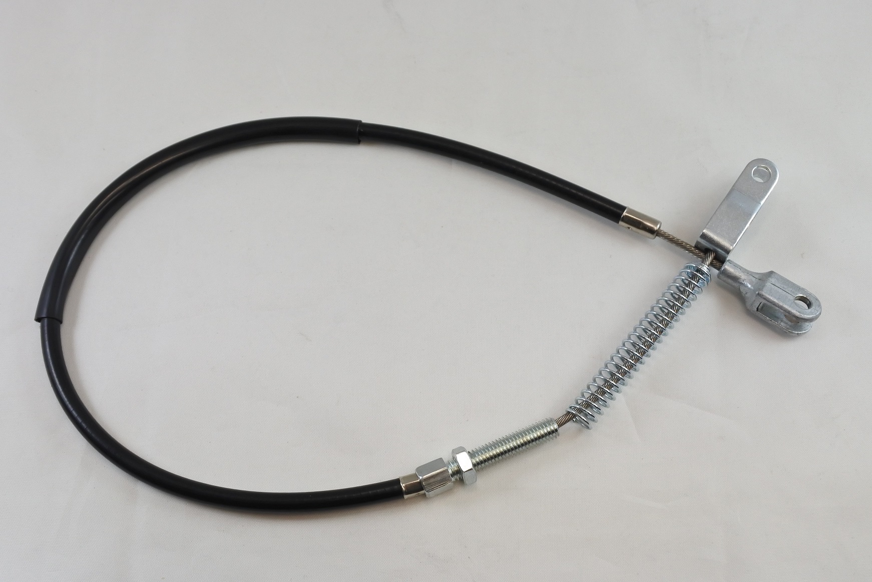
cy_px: 291
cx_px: 436
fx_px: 872
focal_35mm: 36
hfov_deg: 53.1
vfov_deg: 36.9
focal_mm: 13.7
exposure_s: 1/200
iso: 400
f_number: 4
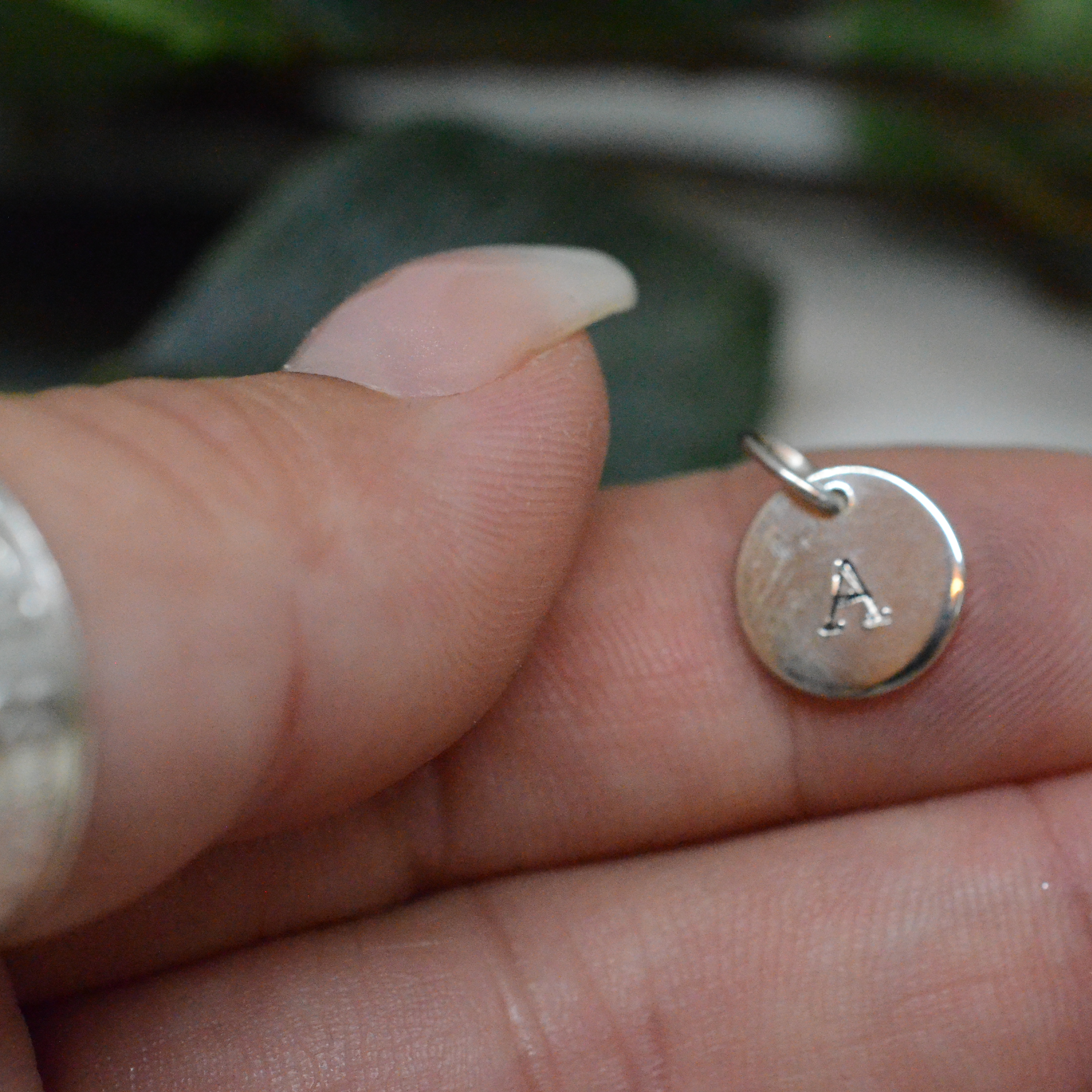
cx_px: 764
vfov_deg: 22.5
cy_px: 547
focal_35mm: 77
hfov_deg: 22.3
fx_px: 2748
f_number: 8
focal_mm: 40
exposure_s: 1/1250
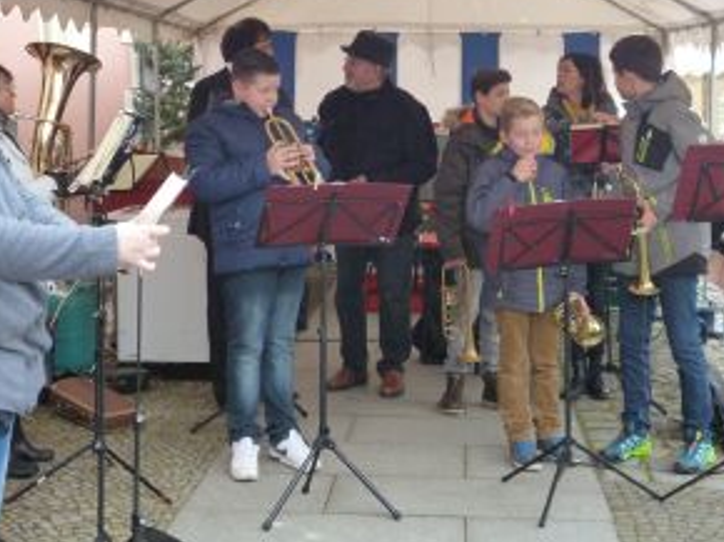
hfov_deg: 28.2
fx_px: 1442
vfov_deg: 21.2
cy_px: 177
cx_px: 357
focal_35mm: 69
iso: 400
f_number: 3.6
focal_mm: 8.9
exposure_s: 1/60
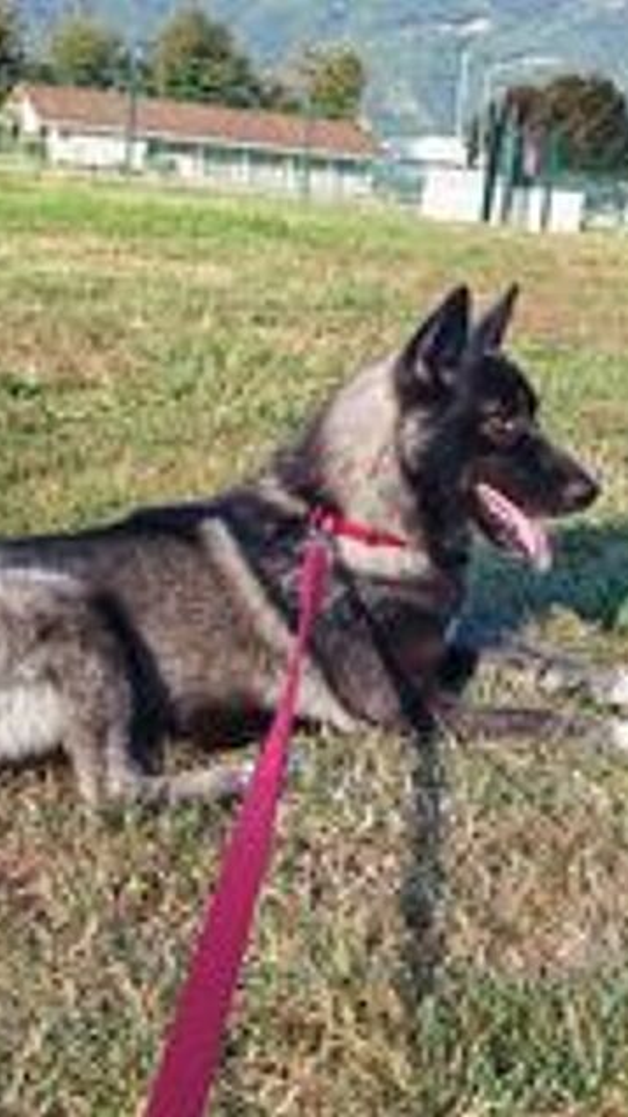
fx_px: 1718
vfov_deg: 36.0
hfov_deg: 20.7
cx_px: 372
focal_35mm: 58
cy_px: 558
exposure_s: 1/350
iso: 50
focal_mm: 6.12
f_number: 1.9
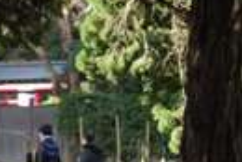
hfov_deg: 9.1
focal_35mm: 222
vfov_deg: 6.2
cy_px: 103
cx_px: 348
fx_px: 1494
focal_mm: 26.57
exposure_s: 1/250
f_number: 5
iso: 320
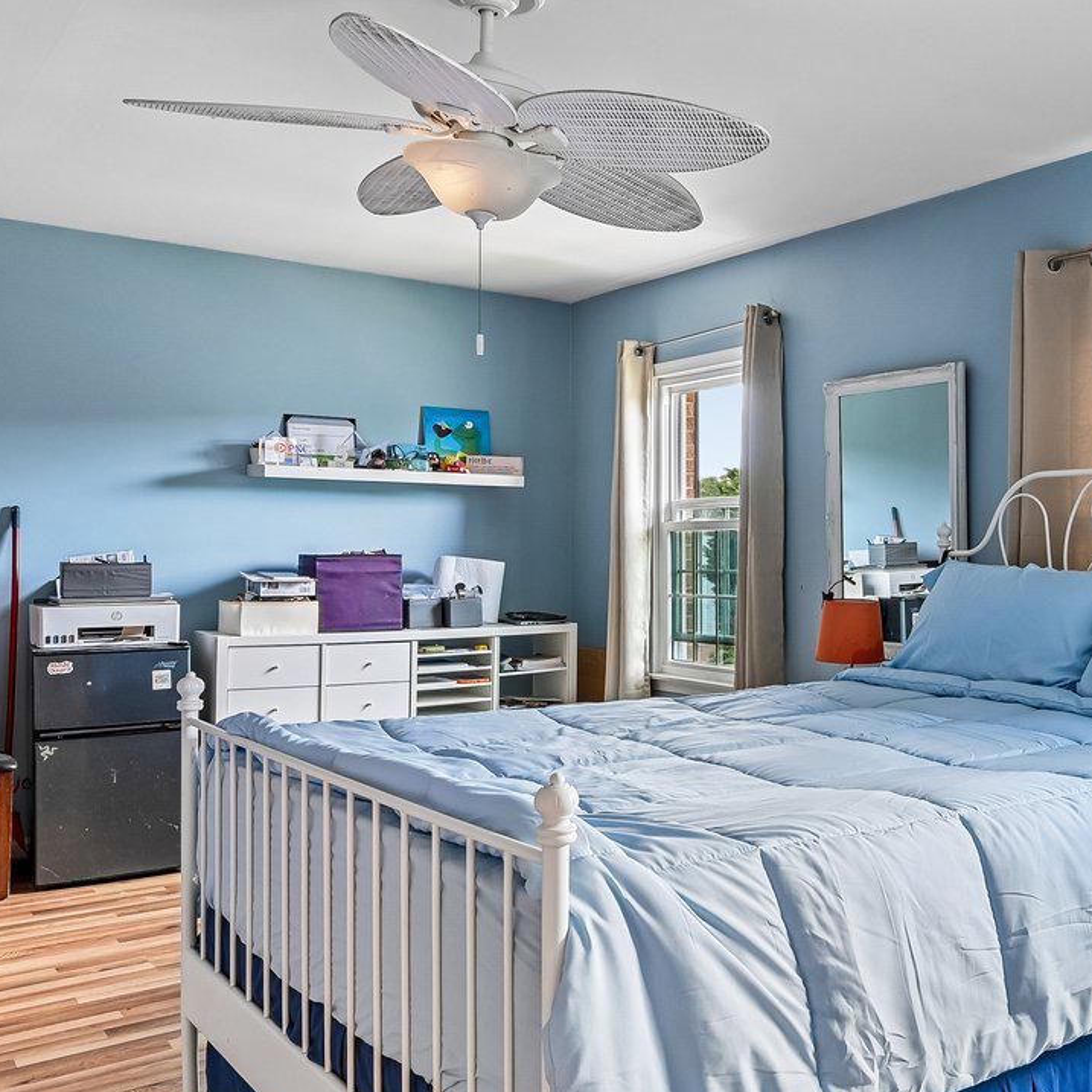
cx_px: 944
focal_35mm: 34
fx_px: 1213
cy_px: 538
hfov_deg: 44.8
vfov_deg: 48.4
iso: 400
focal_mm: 14
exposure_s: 1/13
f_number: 8
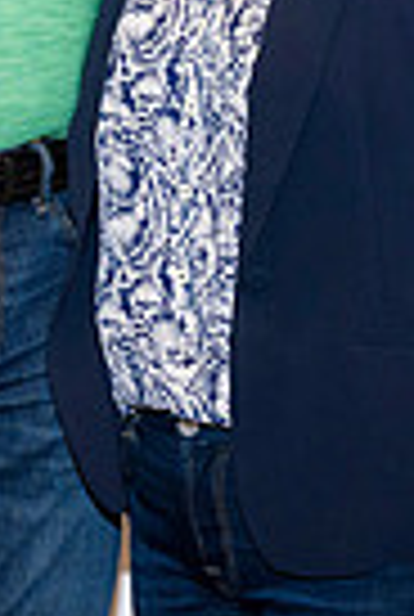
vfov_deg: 8.6
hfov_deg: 5.8
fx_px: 4050
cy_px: -135
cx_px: 143
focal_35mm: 236
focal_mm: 48
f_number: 5.6
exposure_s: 1/160
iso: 800
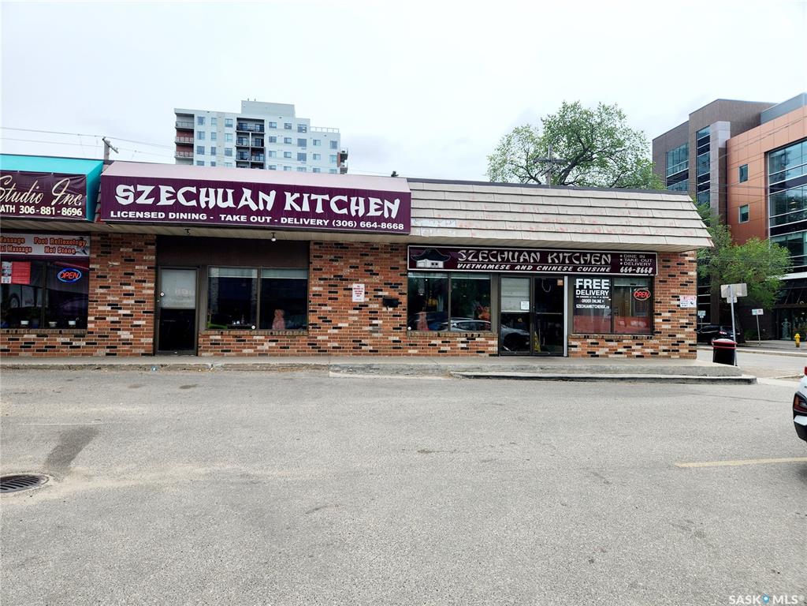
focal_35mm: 23
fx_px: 536
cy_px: 303
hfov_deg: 73.9
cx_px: 404
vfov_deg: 58.9
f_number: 1.8
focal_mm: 5.4
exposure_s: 1/1667
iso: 20
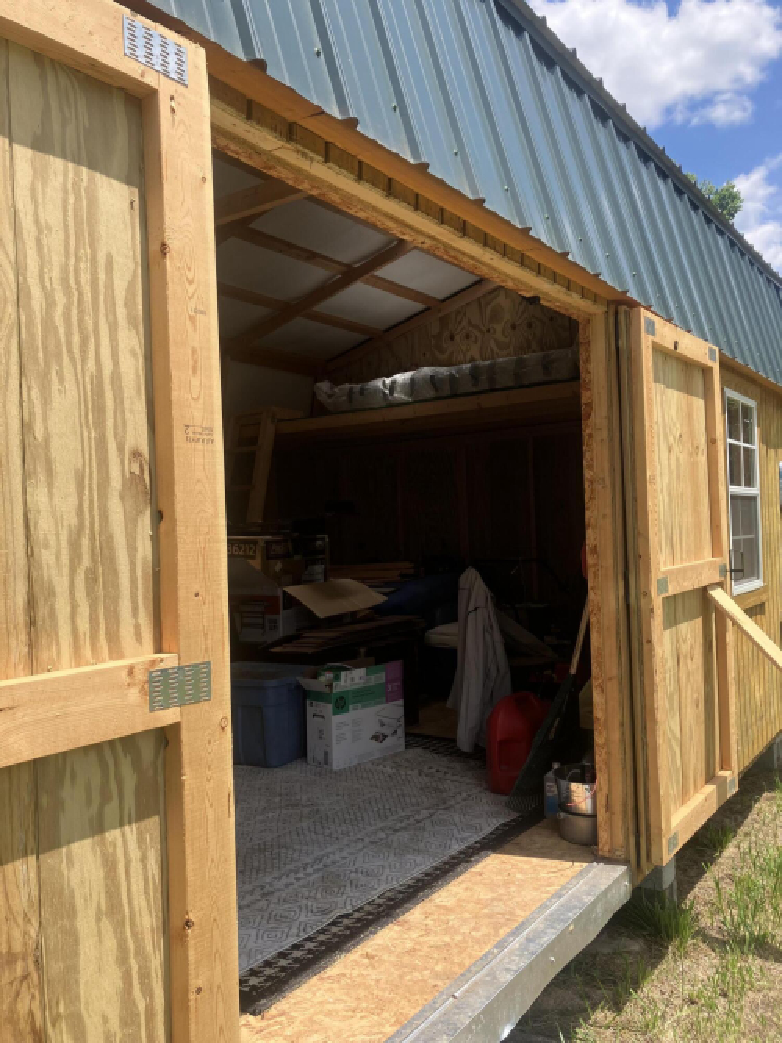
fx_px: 844
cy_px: 522
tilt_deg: +0.8
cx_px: 391
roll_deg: +2.7
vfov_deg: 63.5
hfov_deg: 49.7
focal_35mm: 28
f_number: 1.8
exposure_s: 1/1033
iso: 32
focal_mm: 3.99
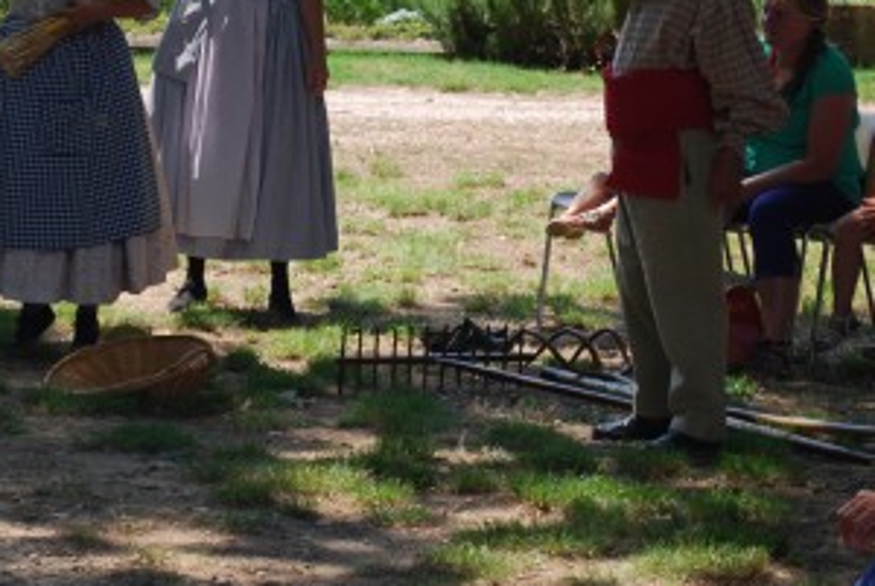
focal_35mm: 176
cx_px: 198
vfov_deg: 7.8
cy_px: 4
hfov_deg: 11.6
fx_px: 4286
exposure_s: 1/160
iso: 100
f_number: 6.3
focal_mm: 55
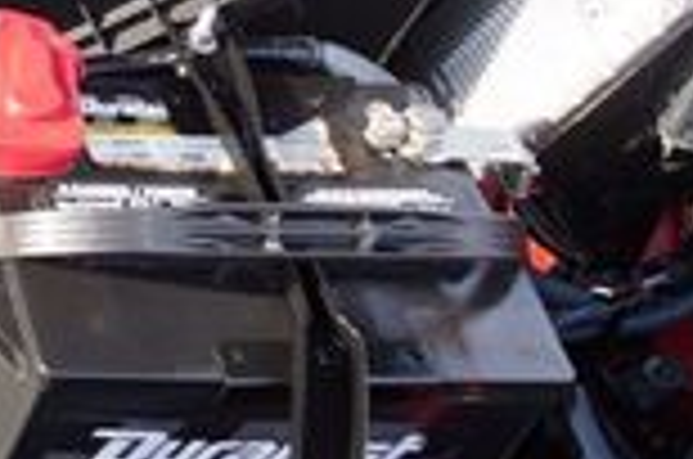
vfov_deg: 13.5
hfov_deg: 16.5
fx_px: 1921
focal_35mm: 100
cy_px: 54
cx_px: -616
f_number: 5
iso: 100
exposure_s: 1/80
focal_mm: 16
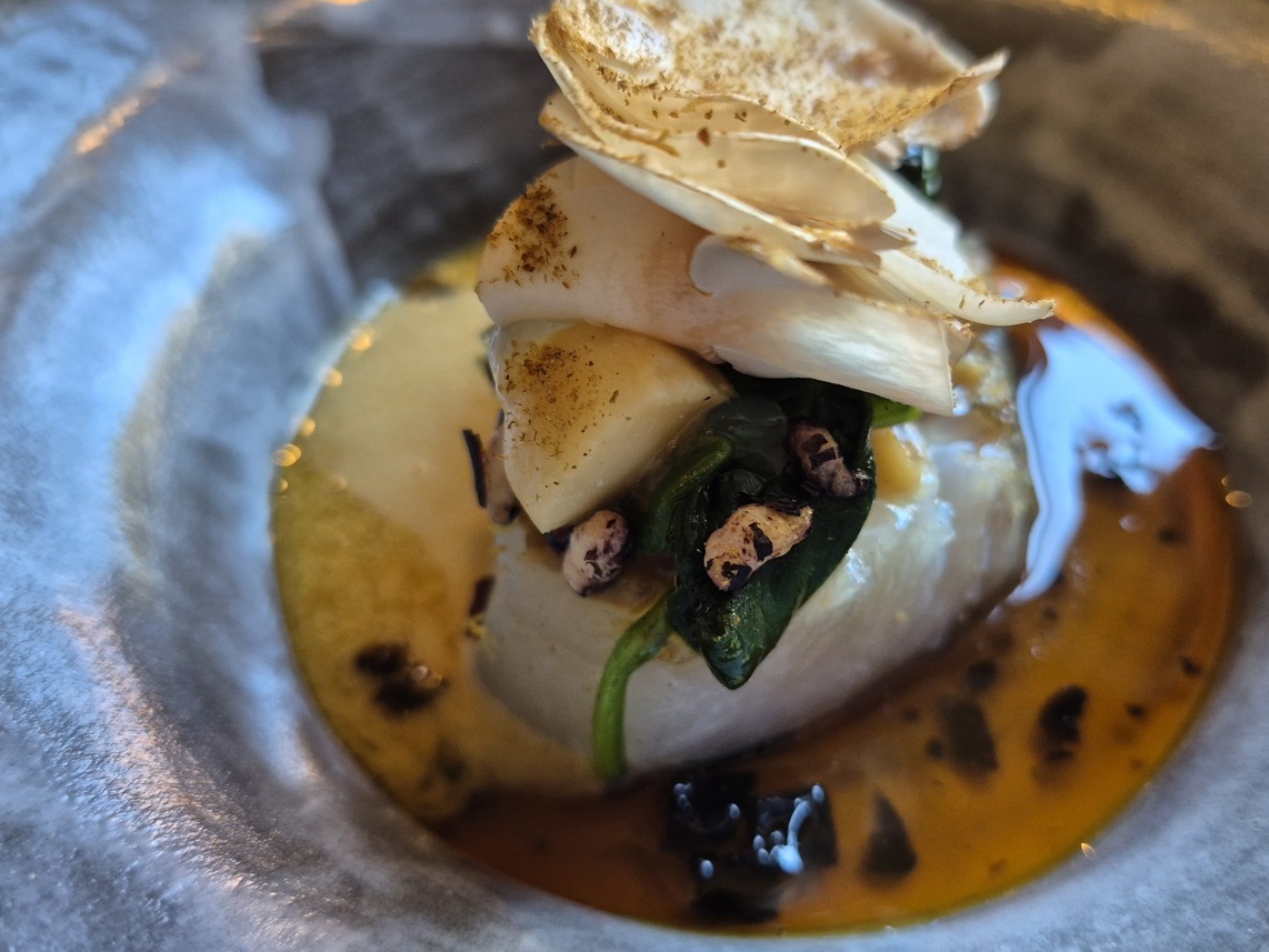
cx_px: 702
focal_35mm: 29
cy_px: 463
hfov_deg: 61.5
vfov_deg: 48.2
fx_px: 1063
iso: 320
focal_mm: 5.4
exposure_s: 1/100
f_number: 1.8
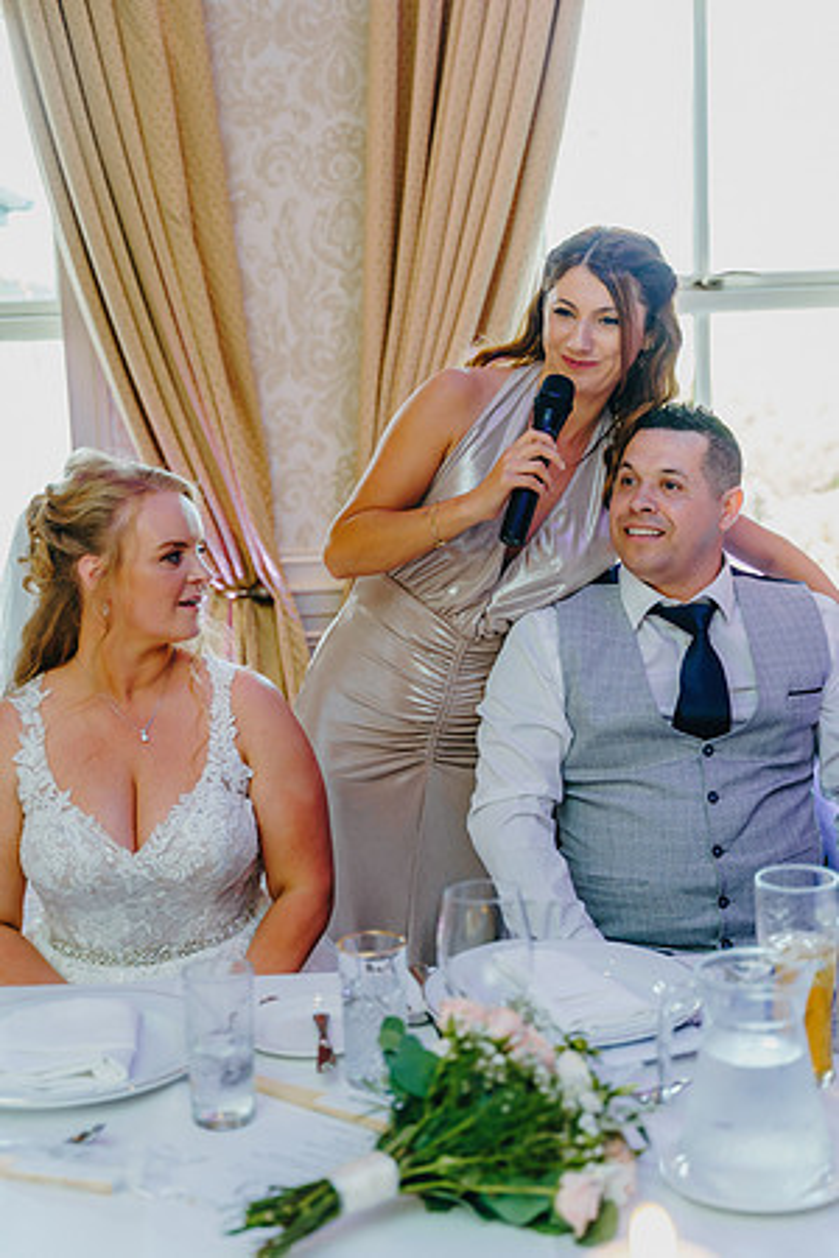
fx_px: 1713
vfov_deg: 40.3
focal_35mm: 49
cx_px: 420
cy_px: 629
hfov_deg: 27.5
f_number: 2.8
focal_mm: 49
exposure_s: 1/200
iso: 2000
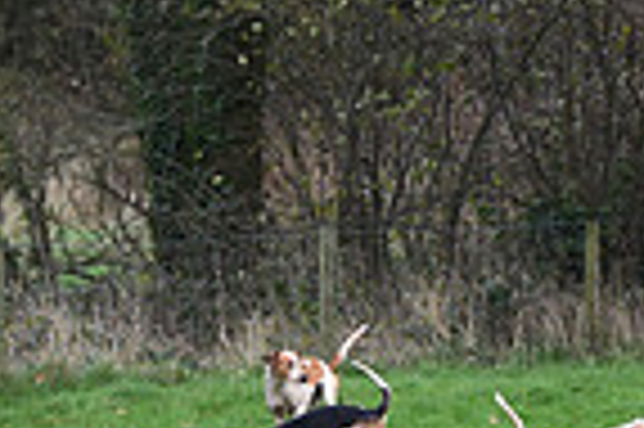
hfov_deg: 3.1
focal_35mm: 668
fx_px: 11936
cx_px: 1193
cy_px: 140
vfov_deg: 2.1
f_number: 5.6
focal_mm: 165
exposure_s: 1/1000
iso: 1800
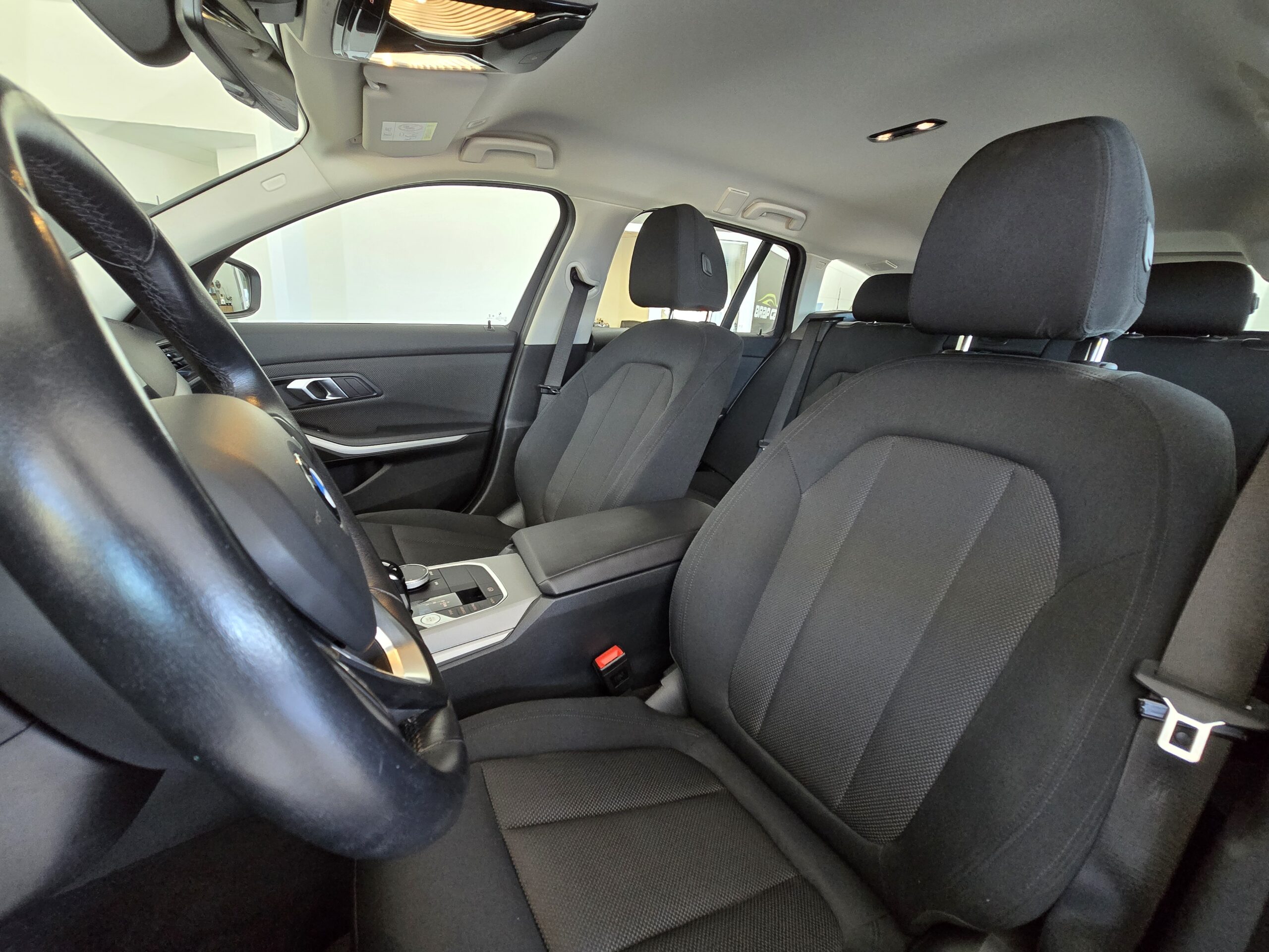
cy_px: 476
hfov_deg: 106.2
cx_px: 634
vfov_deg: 89.9
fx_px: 477
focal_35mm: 13
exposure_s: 1/61
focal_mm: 2.2
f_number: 2.2
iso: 500
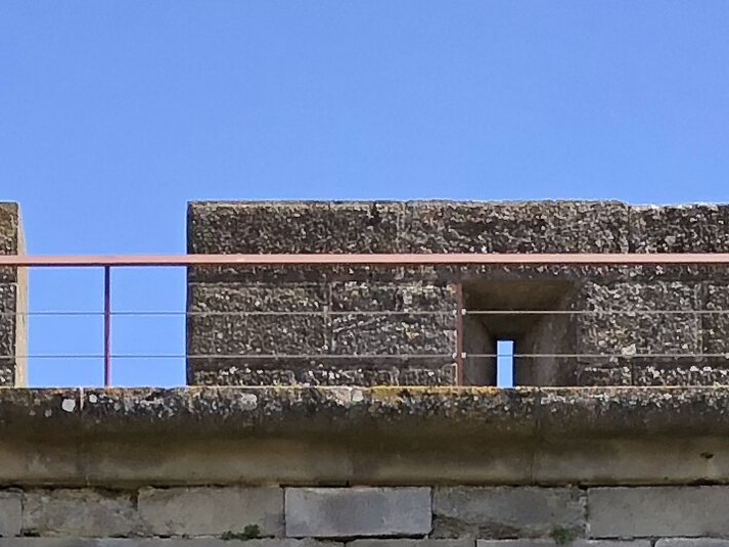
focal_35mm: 157
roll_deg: +0.7
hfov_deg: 12.5
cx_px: 156
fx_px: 3307
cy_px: 1485
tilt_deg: +4.9
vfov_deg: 8.3
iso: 20
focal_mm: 4
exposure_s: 1/440
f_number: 1.8
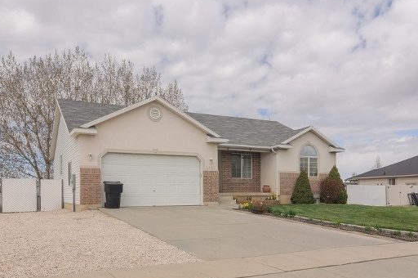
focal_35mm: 30
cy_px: 163
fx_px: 348
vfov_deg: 43.3
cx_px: 196
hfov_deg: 61.9
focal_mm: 16
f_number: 9
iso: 200
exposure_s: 1/320
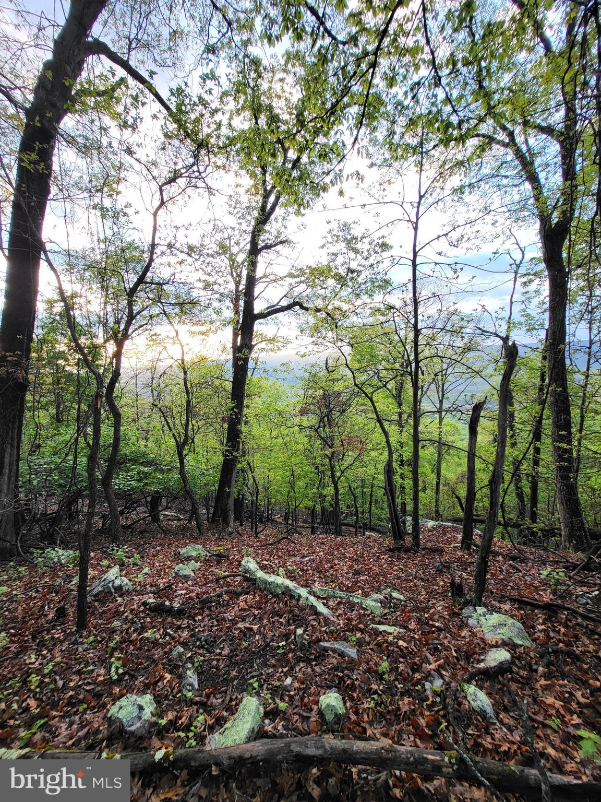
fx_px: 301
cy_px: 401
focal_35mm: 13
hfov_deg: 89.9
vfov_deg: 106.2
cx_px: 300
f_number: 2.2
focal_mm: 1.74
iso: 32
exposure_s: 1/60
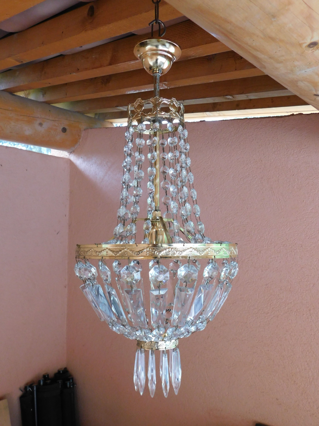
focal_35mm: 30
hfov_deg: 46.8
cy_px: 213
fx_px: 369
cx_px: 160
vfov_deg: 60.0
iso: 320
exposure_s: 1/30
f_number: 3.2
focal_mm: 5.3
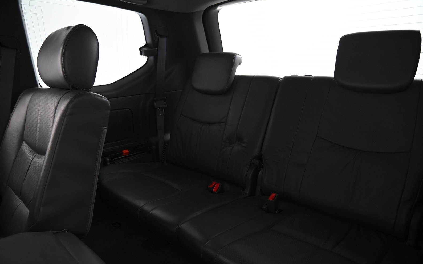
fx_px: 288
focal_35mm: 25
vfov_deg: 49.3
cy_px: 127
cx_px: 215
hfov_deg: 72.6
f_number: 4
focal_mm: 24
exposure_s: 1/6
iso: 1000
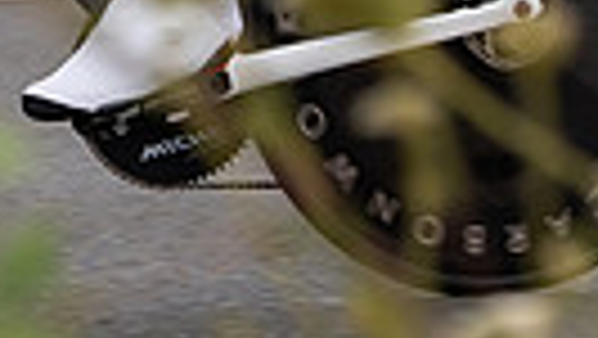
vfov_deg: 2.7
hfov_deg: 4.9
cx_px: -253
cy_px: -252
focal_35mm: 442
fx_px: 7013
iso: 100
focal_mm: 70
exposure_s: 1/800
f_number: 3.5
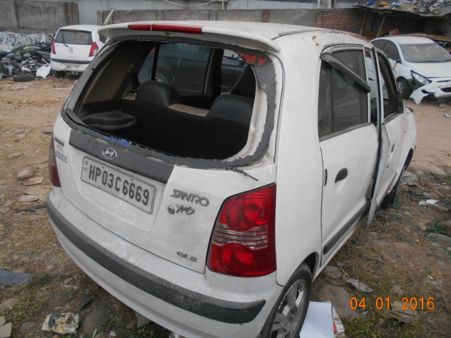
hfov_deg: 67.3
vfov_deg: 53.1
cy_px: 169
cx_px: 226
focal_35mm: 26
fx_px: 339
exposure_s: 1/250
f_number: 3.2
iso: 400
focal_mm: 4.6
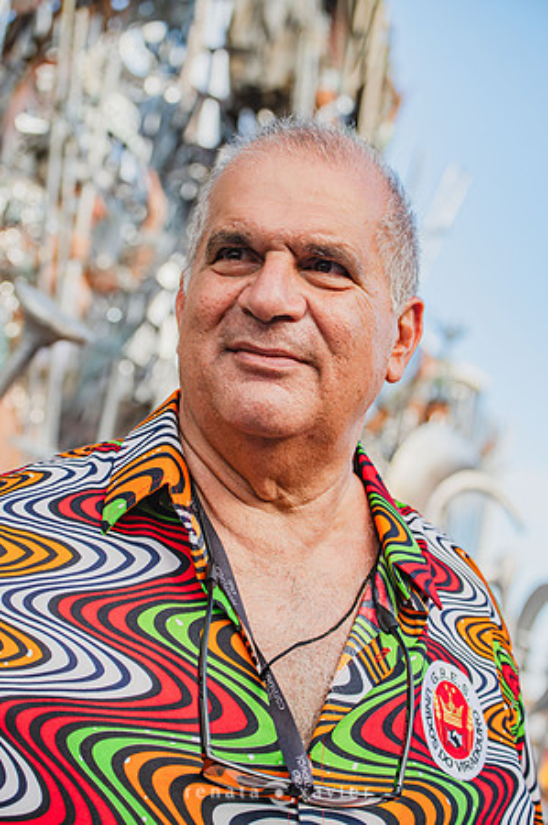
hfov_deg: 19.4
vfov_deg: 28.9
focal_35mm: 70
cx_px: 274
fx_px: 1602
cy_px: 412
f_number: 5.6
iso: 400
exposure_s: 1/1600
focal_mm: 70
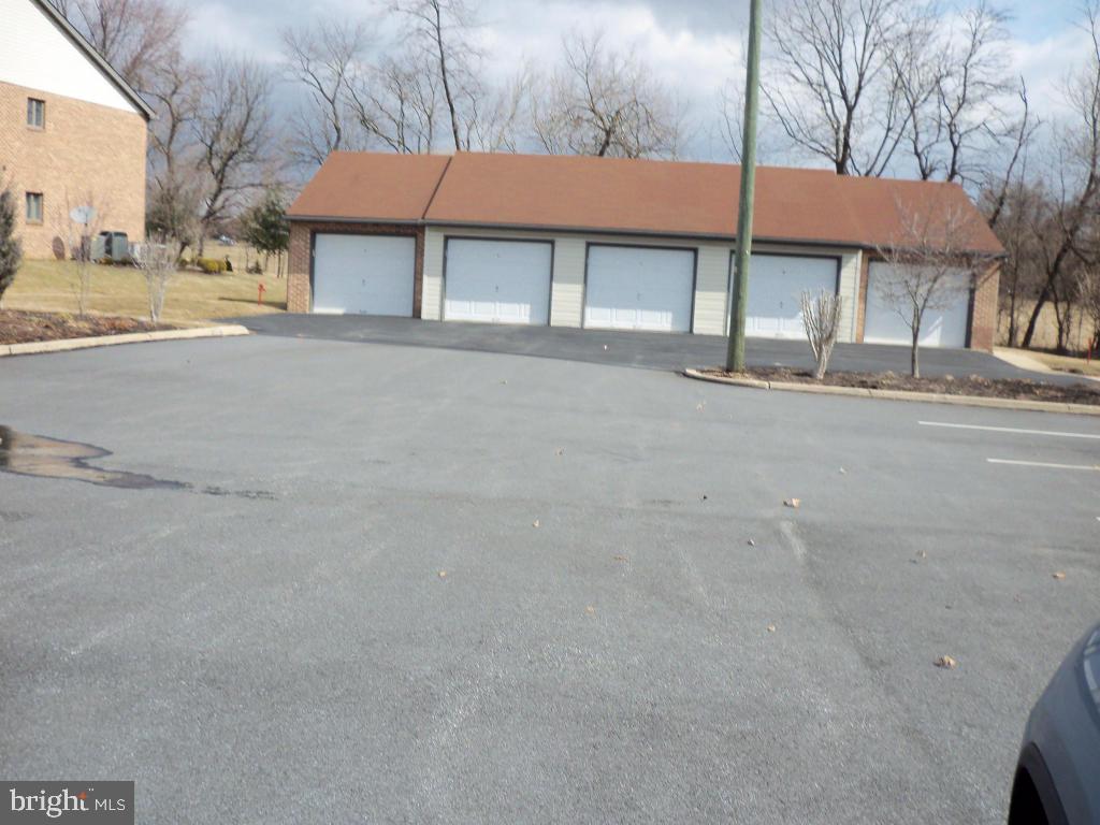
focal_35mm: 34
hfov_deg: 54.0
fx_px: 1080
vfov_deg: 41.8
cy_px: 412
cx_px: 550
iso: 80
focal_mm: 5.7
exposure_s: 1/160
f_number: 8.8
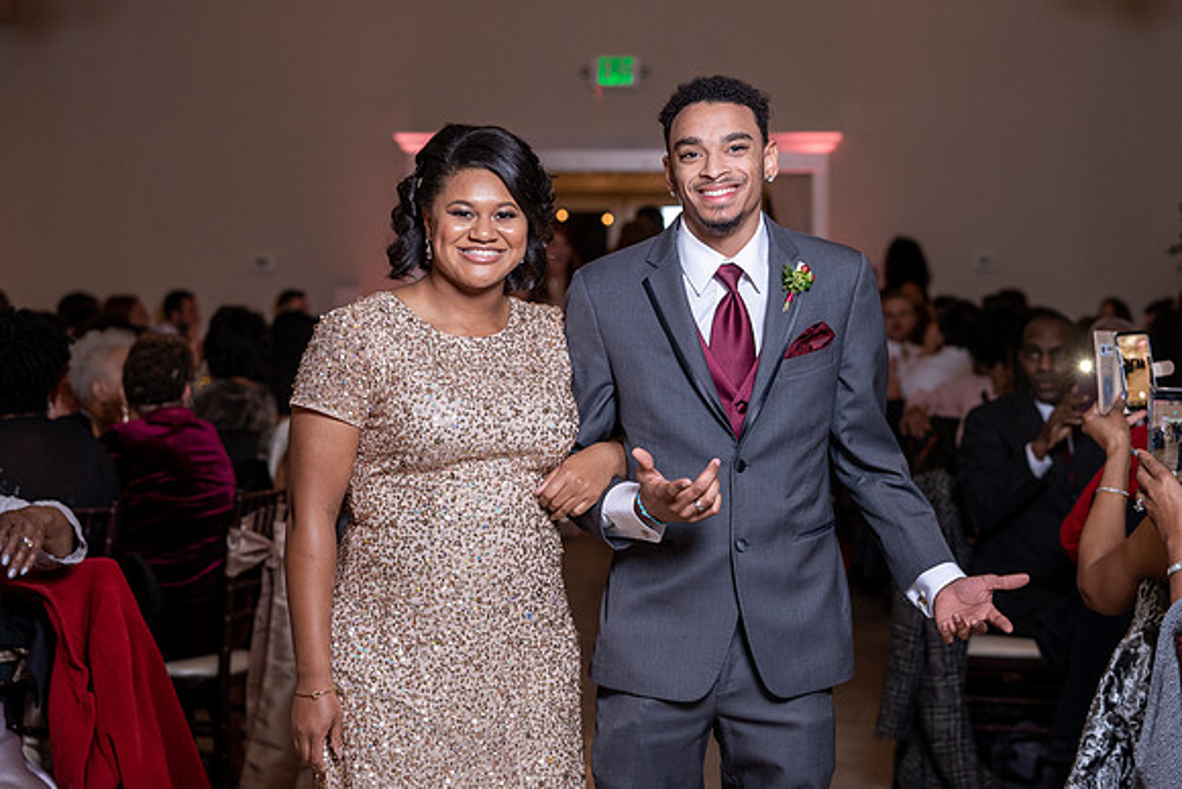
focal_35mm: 84
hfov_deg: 24.3
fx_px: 2747
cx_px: 630
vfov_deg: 16.3
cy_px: 374
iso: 800
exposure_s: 1/200
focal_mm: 70
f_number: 4
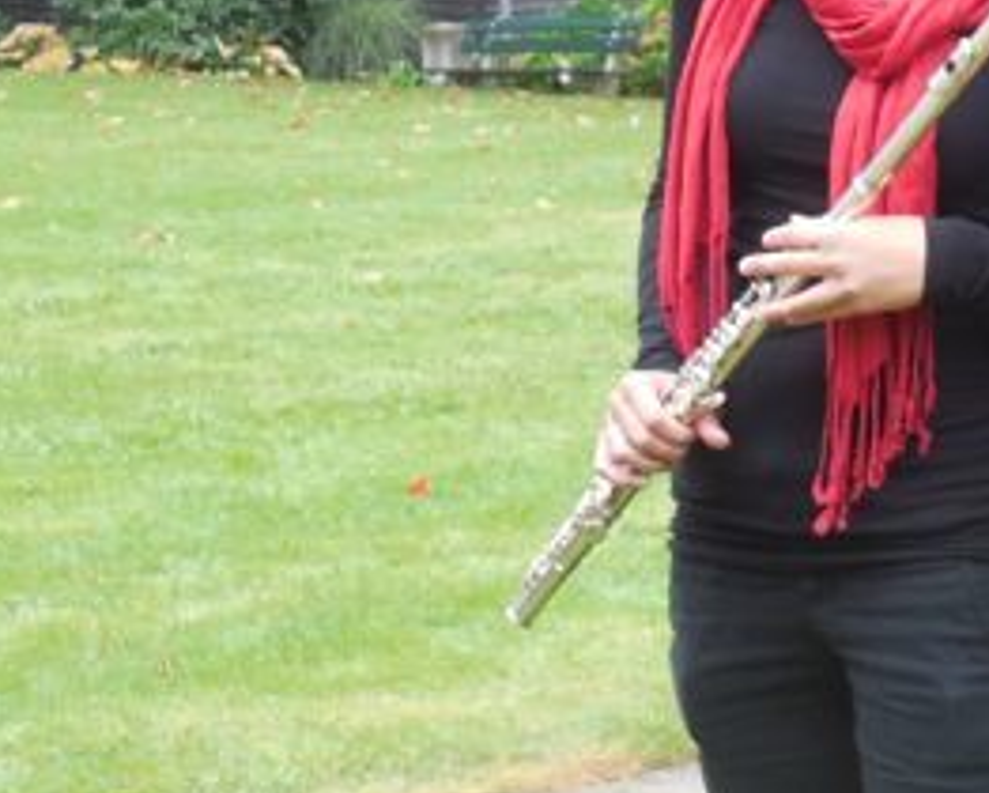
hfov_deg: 9.9
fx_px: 5653
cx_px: 944
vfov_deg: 8.0
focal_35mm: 193
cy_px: 87
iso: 125
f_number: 4.6
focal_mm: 14.5
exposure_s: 1/50
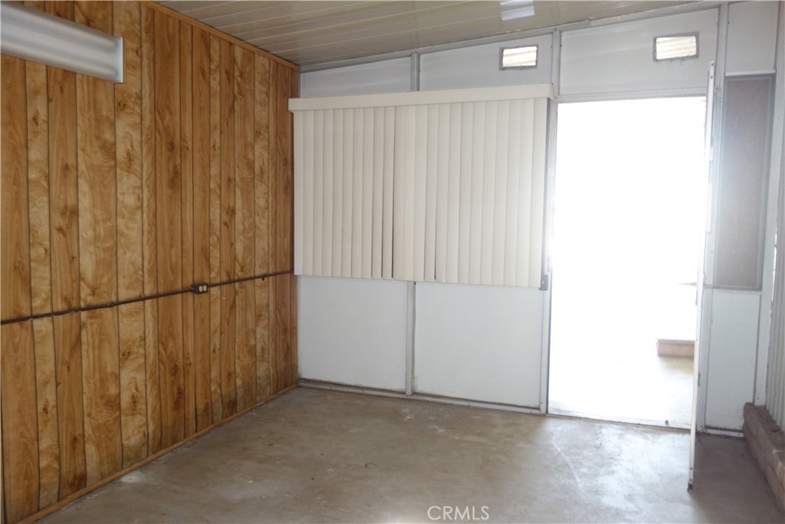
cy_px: 262
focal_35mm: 28
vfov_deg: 46.4
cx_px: 392
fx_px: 611
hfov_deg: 65.5
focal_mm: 10.4
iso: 125
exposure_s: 1/30
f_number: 1.8
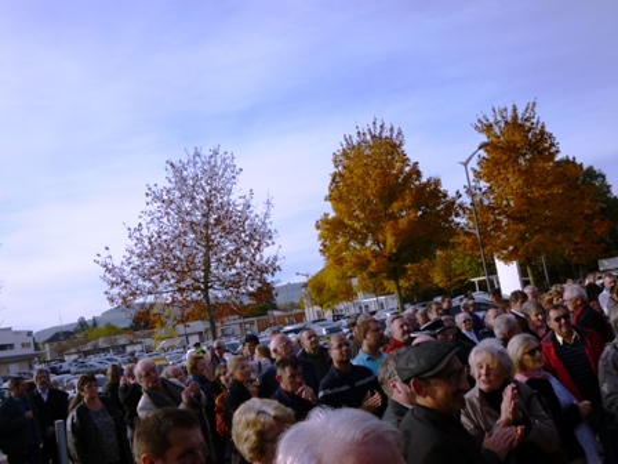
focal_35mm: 36
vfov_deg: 39.7
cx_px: 309
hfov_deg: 51.4
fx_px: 643
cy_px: 232
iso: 100
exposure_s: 1/800
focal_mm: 6.5
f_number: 3.6
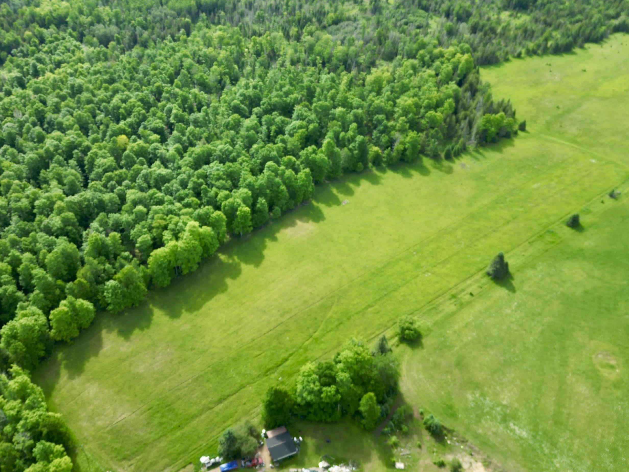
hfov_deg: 59.7
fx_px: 545
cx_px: 266
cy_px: 222
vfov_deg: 46.8
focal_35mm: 30
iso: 100
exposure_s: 1/800
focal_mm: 6.72
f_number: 1.7
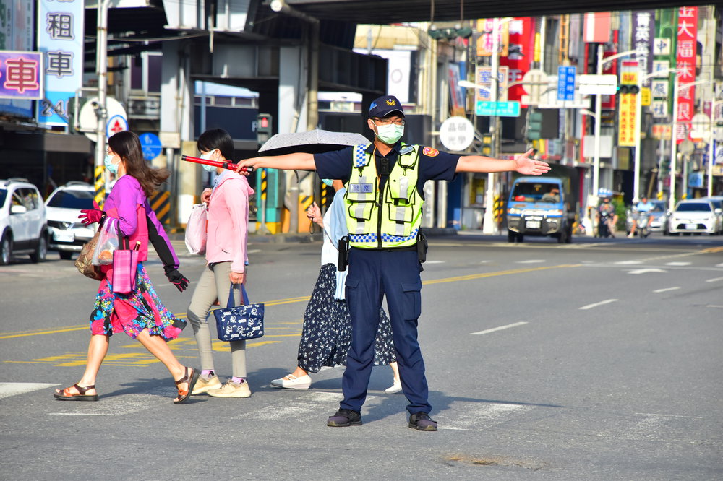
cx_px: 362
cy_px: 240
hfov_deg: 10.2
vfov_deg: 6.8
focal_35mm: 202
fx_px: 4065
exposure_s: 1/1000
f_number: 8
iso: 400
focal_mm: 135
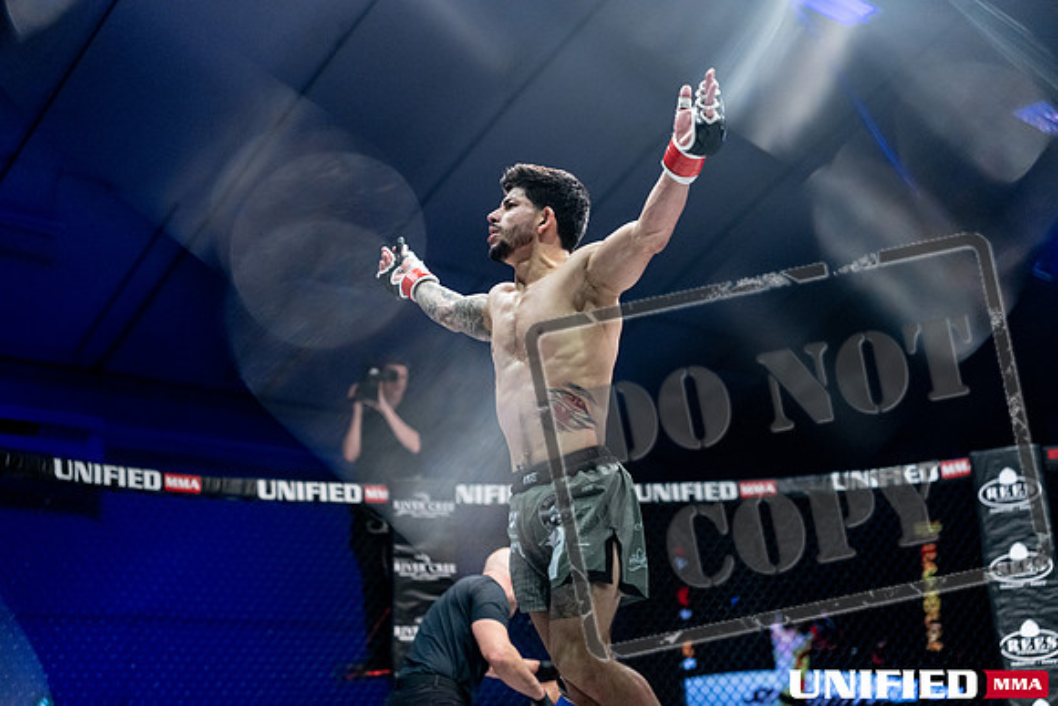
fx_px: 1470
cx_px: 529
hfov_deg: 39.6
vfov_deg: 27.0
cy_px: 353
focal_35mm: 50
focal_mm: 50
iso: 3200
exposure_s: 1/1250
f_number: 2
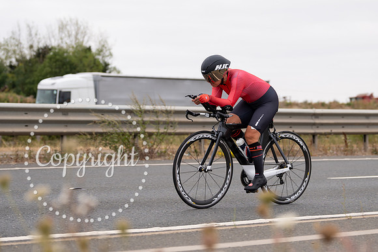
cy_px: 112
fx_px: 1141
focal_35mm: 109
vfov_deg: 12.6
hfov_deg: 18.8
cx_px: 234
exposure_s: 1/800
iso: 100
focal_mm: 70
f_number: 2.8
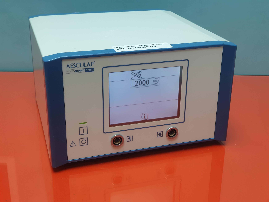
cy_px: 101
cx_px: 134
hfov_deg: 36.8
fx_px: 404
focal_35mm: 52
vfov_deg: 28.0
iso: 64
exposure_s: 1/33
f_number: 2.4
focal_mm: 6
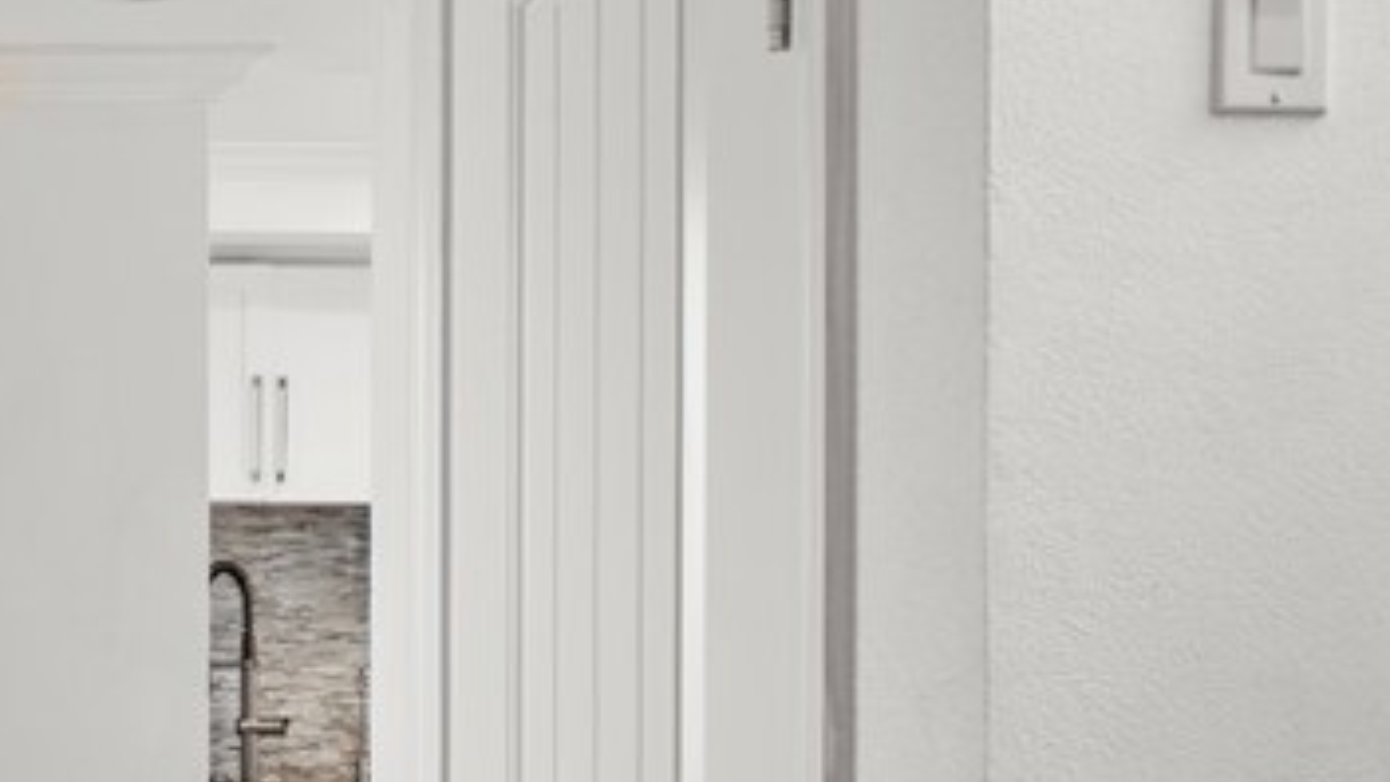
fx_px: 2359
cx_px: -407
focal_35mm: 64
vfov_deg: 18.8
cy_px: 527
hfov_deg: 27.5
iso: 100
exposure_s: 1/4
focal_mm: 21
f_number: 8
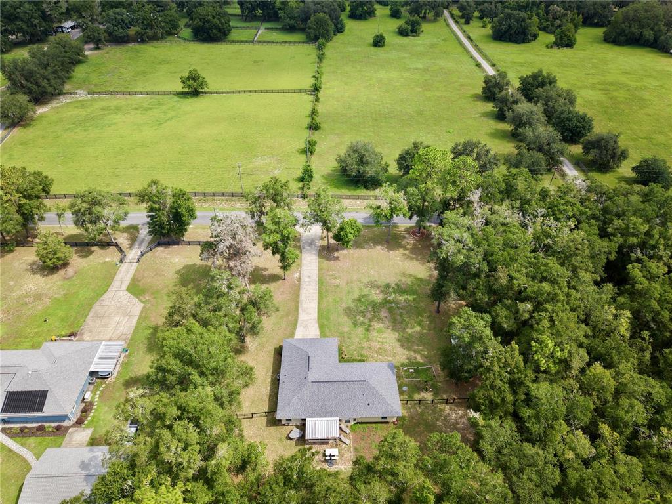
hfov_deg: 71.6
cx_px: 336
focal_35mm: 24
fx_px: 466
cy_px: 252
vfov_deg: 56.8
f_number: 1.8
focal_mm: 8.67
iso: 260
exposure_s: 1/20
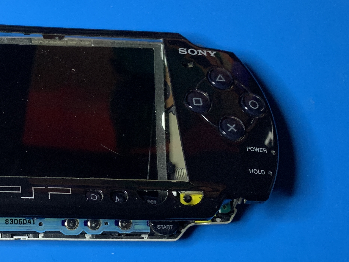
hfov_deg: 32.4
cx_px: 25
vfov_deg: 26.1
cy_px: 150
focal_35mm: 56
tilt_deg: -80.1
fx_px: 565
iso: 400
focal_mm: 4.25
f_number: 1.8
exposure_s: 1/60
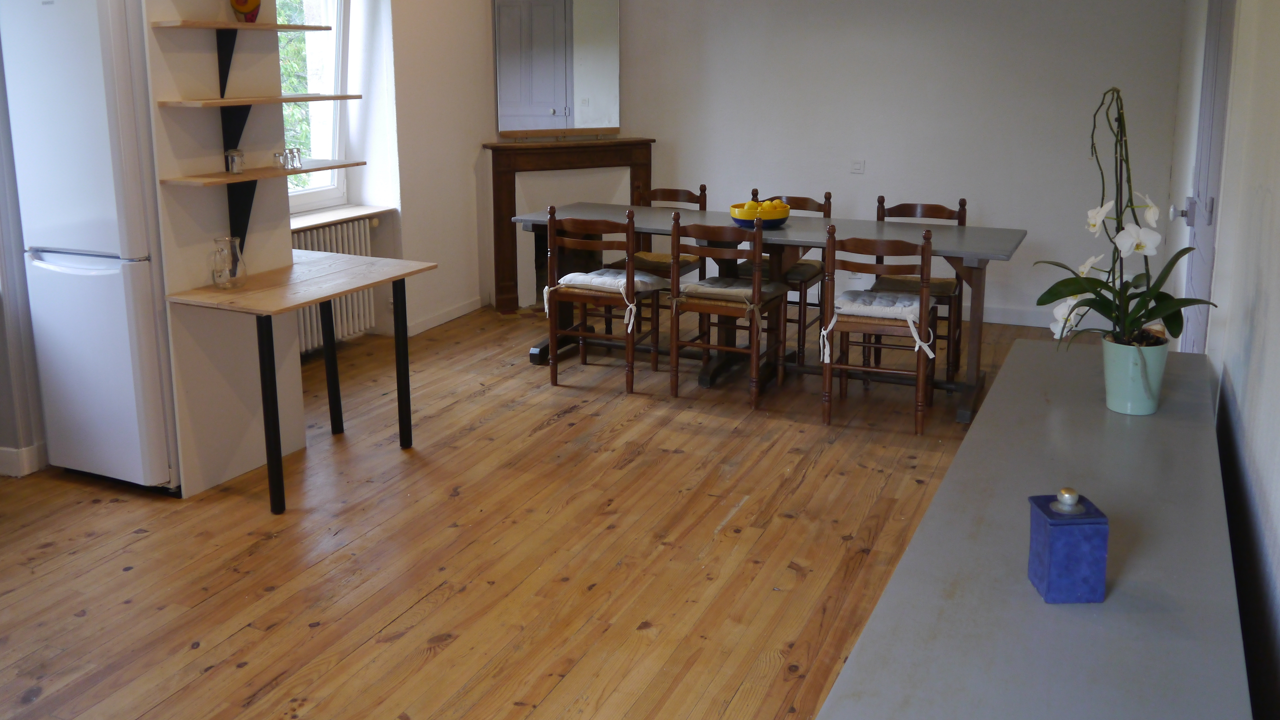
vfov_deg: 35.3
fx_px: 1120
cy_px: 240
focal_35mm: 33
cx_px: 636
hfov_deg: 59.5
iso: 500
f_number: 3.5
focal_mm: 15
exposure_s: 1/60
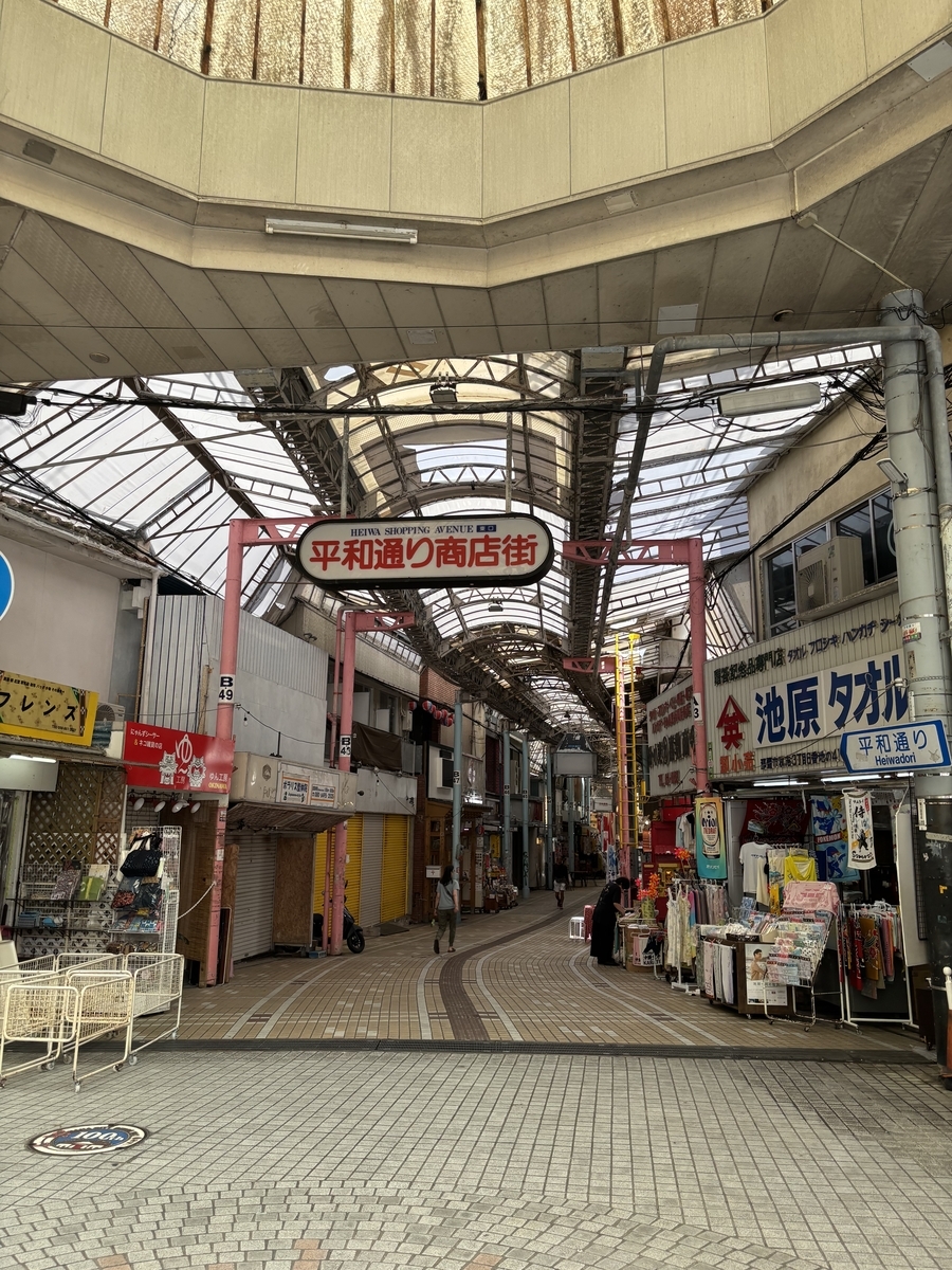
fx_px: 953
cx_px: 476
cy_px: 635
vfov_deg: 67.3
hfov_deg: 53.1
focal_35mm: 26
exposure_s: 1/403
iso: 50
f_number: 1.6
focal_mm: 5.96
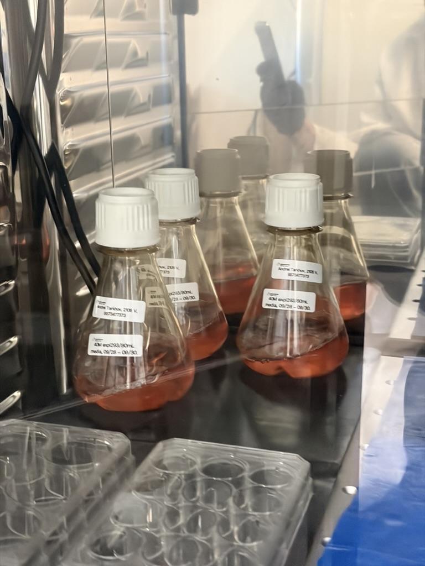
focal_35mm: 52
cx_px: 212
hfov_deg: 28.0
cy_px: 283
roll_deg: +1.0
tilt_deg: -16.9
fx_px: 851
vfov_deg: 36.8
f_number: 1.6
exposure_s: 1/30
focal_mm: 5.96
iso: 320
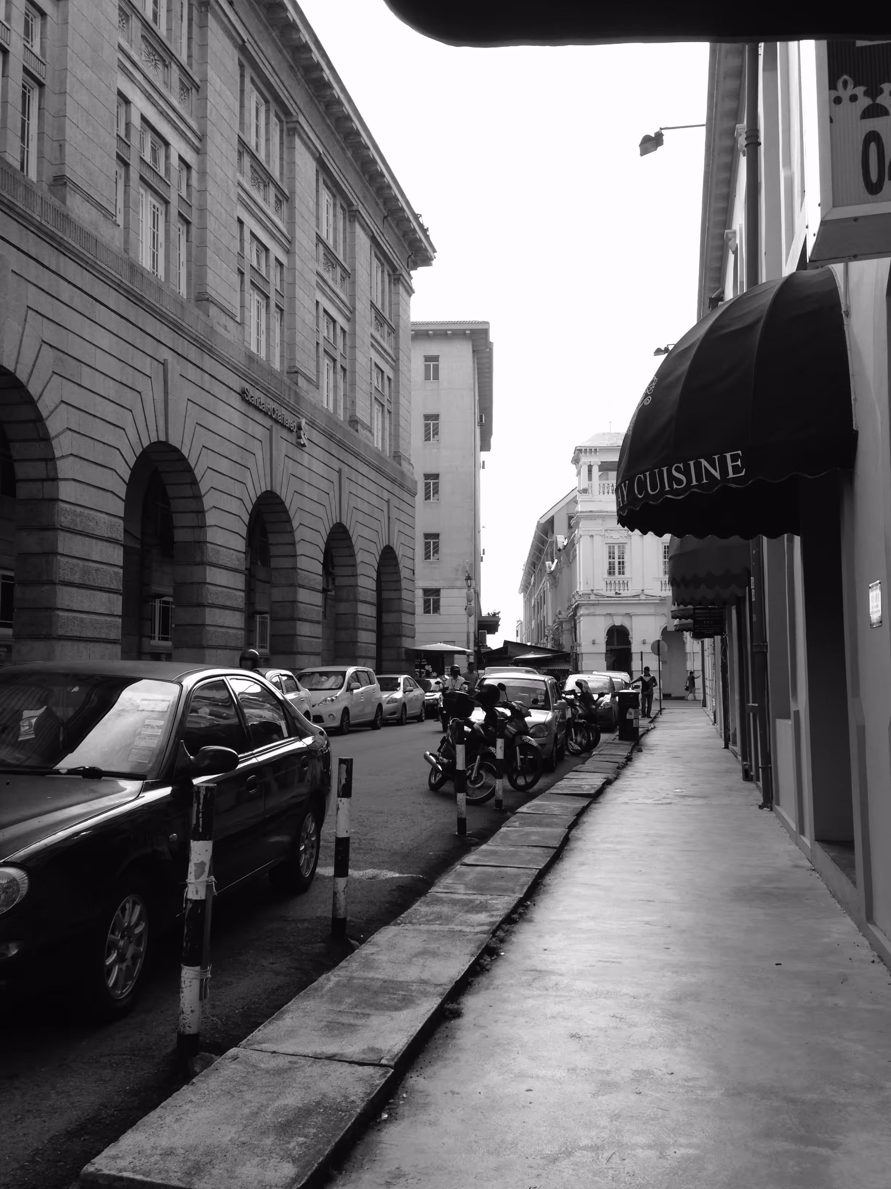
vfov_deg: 55.4
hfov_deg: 42.9
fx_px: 1133
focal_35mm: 33
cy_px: 594
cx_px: 446
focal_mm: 4.12
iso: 50
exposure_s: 1/704
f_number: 2.4
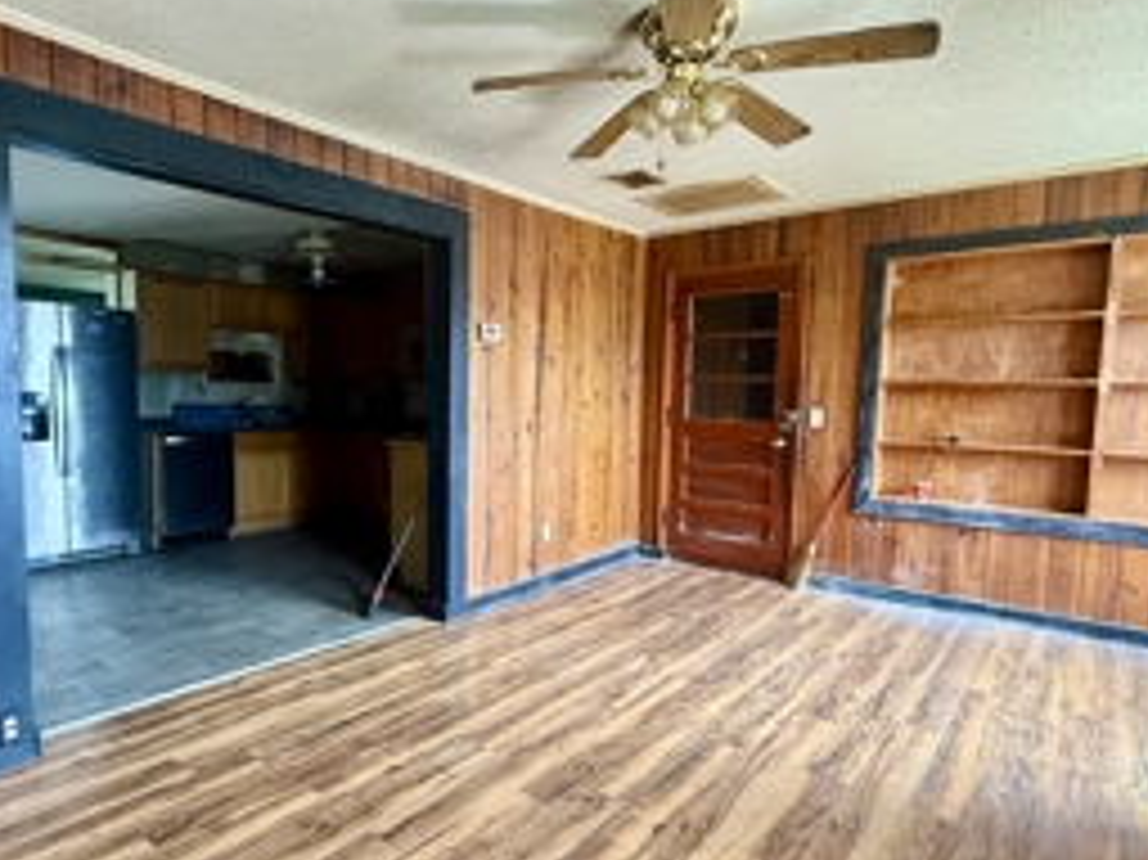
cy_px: 459
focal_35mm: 22
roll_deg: -0.6
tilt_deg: -3.7
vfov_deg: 61.0
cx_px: 455
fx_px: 729
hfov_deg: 75.5
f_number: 2.2
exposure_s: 1/60
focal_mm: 2.22
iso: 400
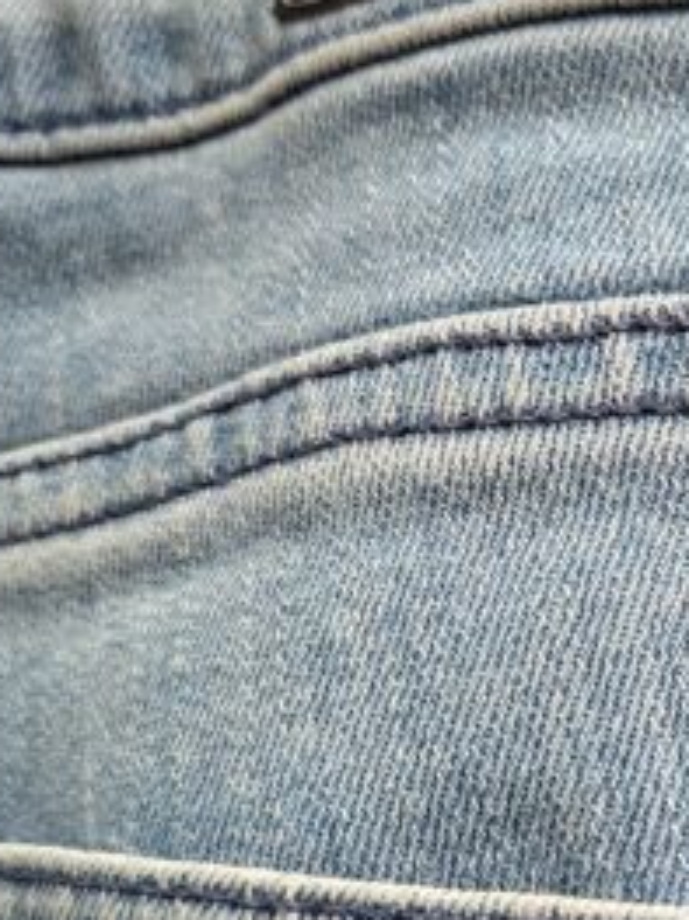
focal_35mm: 70
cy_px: 651
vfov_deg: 27.5
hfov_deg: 19.1
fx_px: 1859
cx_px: 941
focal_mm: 5.54
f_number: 1.8
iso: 50
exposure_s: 1/100
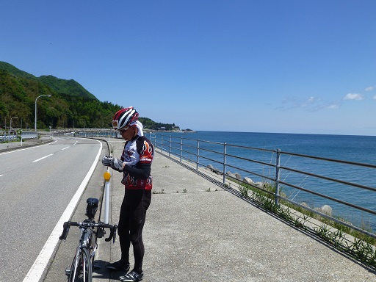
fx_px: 326
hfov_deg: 60.0
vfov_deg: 46.8
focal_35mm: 30
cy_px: 141
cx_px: 188
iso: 100
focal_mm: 5.4
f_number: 4
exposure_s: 1/1300
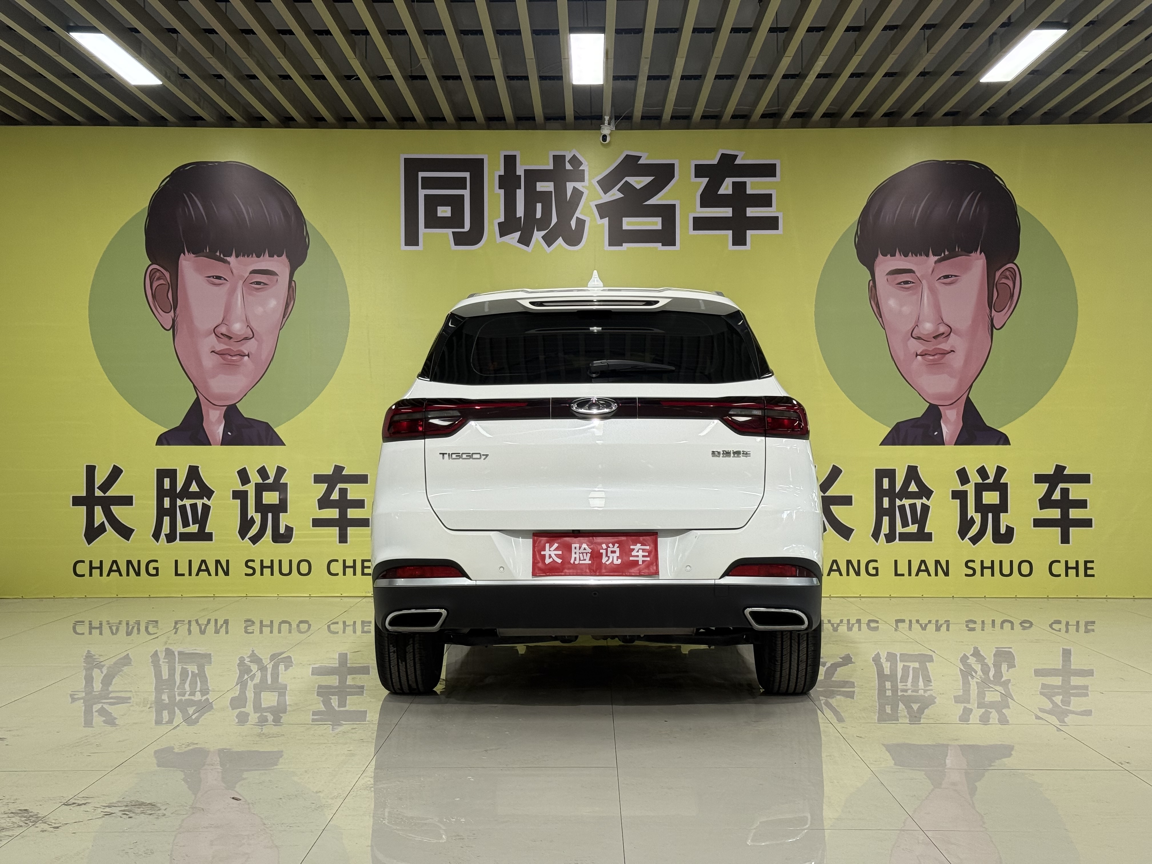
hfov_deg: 39.7
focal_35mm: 48
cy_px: 432
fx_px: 1597
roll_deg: -0.1
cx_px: 576
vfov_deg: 30.3
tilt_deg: +0.2
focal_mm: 6.76
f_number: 1.78
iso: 80
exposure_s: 1/100
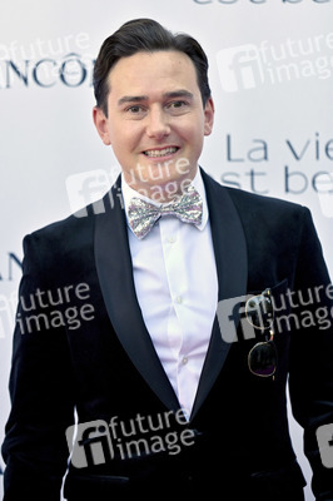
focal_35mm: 95
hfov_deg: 14.4
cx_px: 166
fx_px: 1320
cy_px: 250
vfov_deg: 21.5
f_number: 2.8
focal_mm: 95
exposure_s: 1/1000
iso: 320
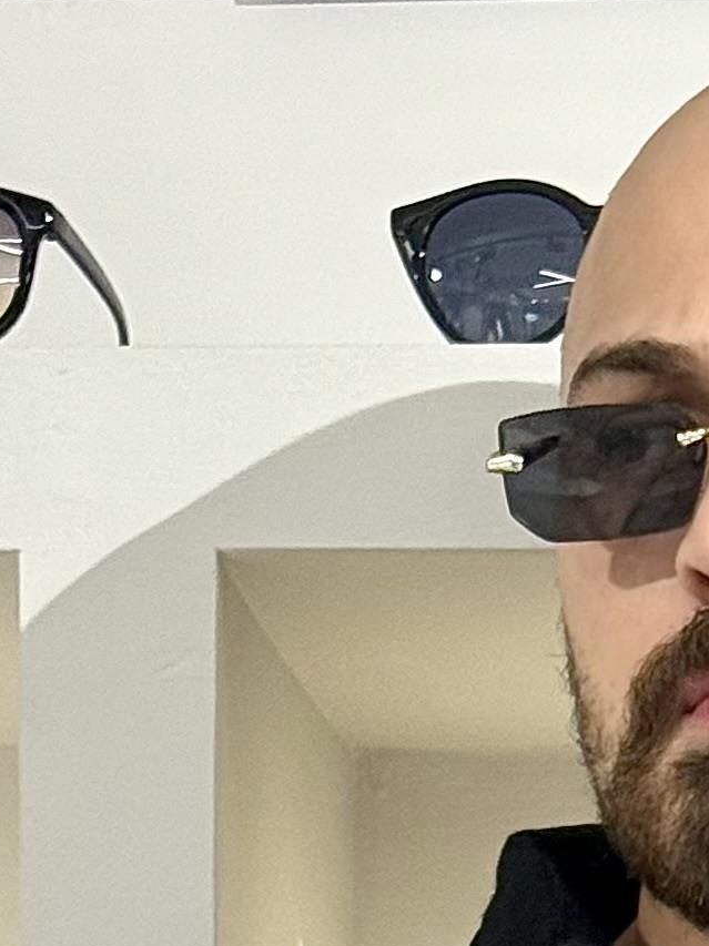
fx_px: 6204
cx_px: 861
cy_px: 2097
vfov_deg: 8.2
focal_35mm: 227
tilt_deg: -0.2
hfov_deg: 6.5
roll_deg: -0.5
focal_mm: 6.76
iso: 125
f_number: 1.78
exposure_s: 1/100
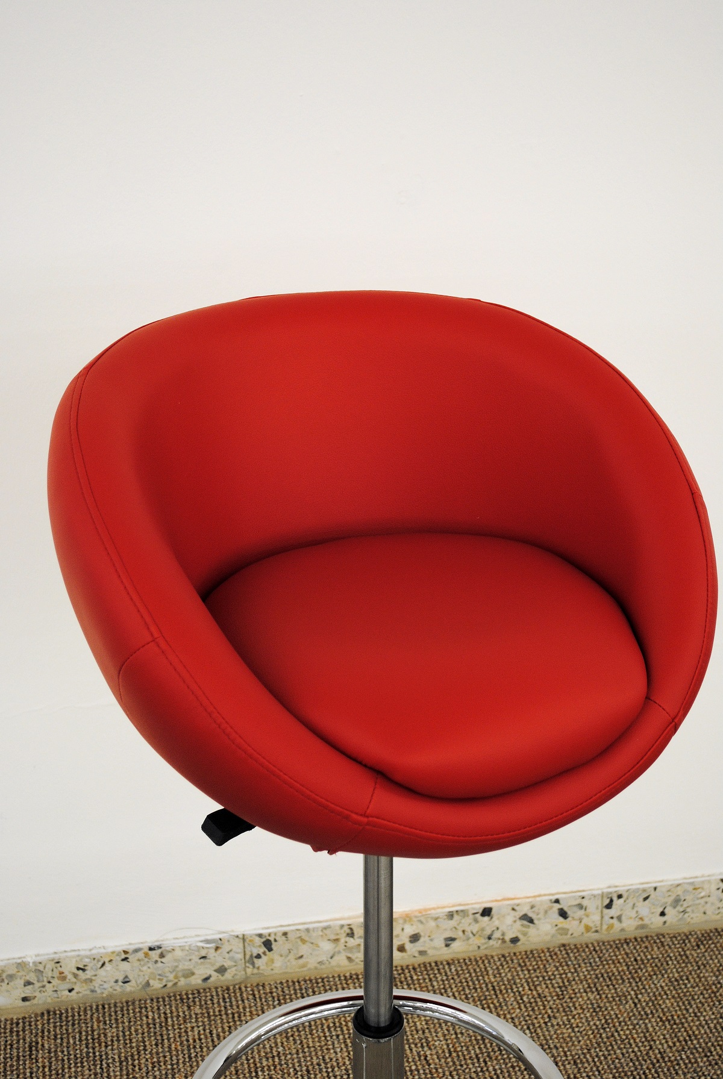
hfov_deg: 23.9
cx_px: 362
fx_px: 1712
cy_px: 540
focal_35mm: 57
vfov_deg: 35.0
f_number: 5
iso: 280
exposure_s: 1/30
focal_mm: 38
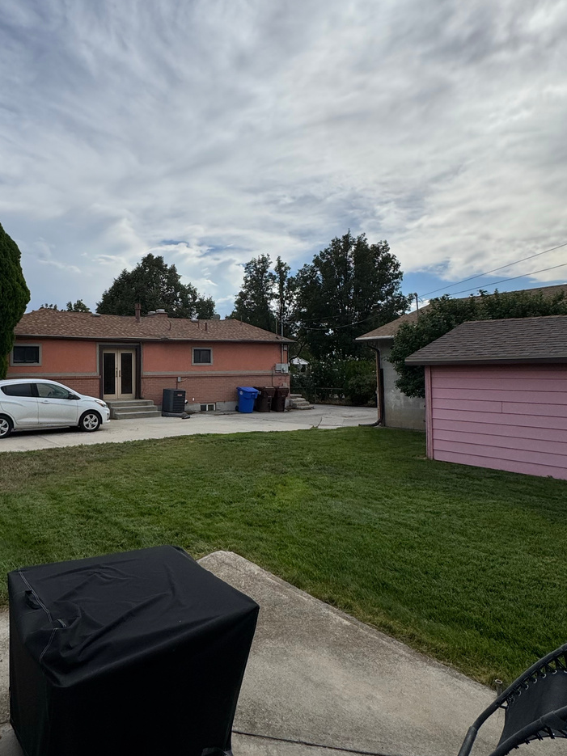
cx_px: 182
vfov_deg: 73.8
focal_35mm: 23
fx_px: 502
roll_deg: +1.2
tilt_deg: +3.4
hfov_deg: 57.4
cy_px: 351
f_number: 2.2
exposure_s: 1/4132
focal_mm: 2.22
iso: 50
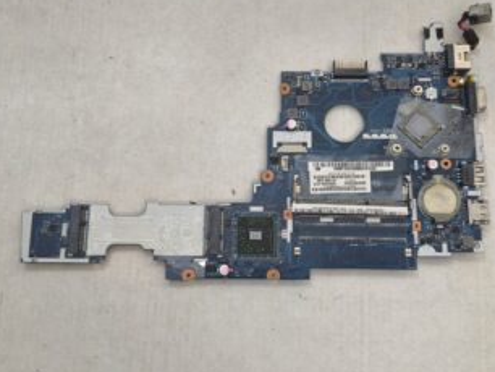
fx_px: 572
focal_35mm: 40
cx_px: 265
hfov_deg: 46.7
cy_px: 166
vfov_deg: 36.0
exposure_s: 1/50
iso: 400
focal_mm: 6.57
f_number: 1.6
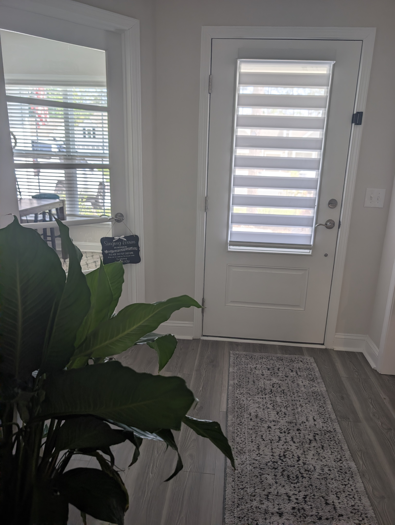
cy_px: 262
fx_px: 364
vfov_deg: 71.5
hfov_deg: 56.9
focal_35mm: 24
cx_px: 198
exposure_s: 1/88.5
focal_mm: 6.9
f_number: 1.68
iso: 23
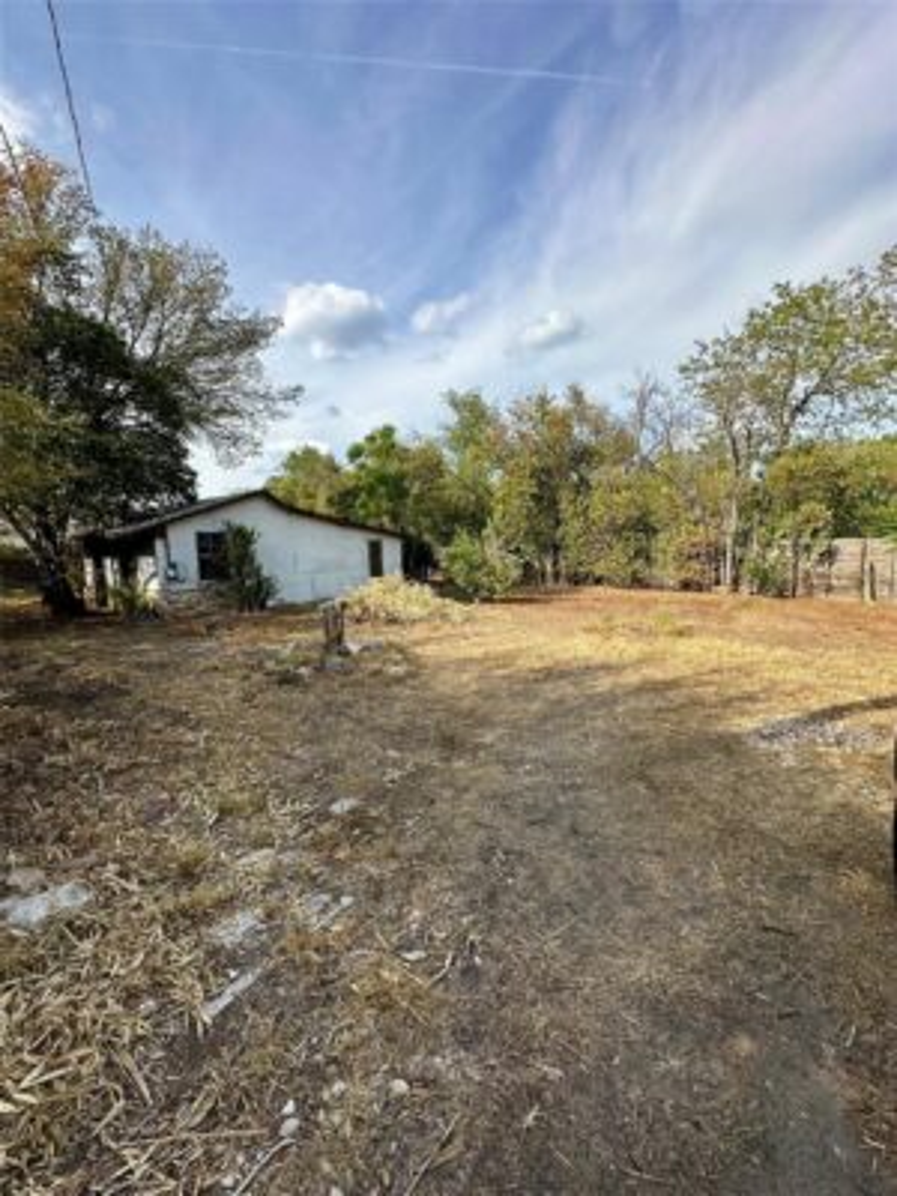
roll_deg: +0.5
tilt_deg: -5.9
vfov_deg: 102.1
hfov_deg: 85.7
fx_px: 484
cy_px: 598
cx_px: 448
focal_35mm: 14
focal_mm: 2.22
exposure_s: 1/1715
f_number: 2.2
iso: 50
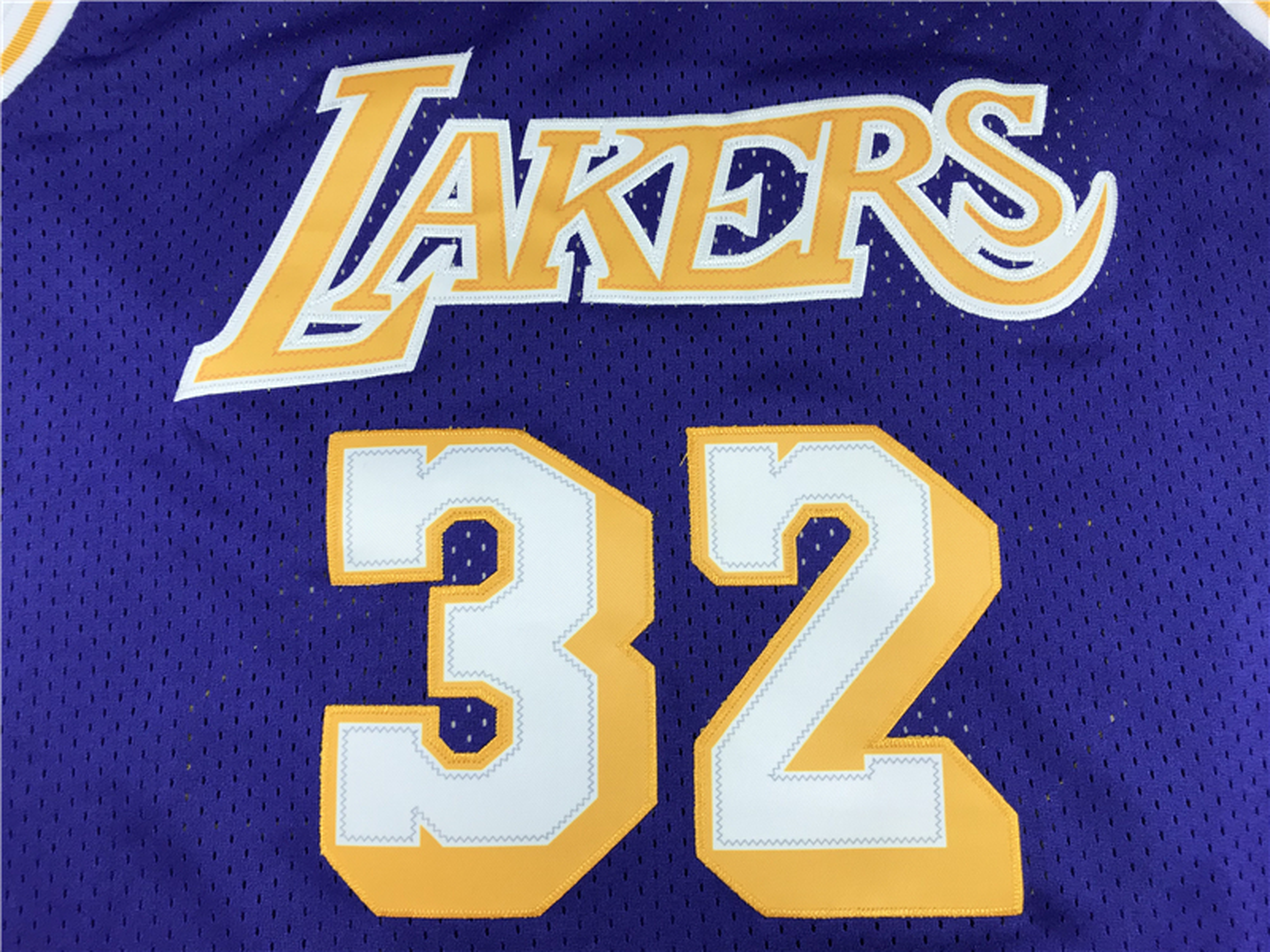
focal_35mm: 28
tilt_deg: -79.9
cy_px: 476
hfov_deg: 63.4
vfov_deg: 49.7
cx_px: 635
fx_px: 1027
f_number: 1.8
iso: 25
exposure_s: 1/50
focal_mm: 3.99
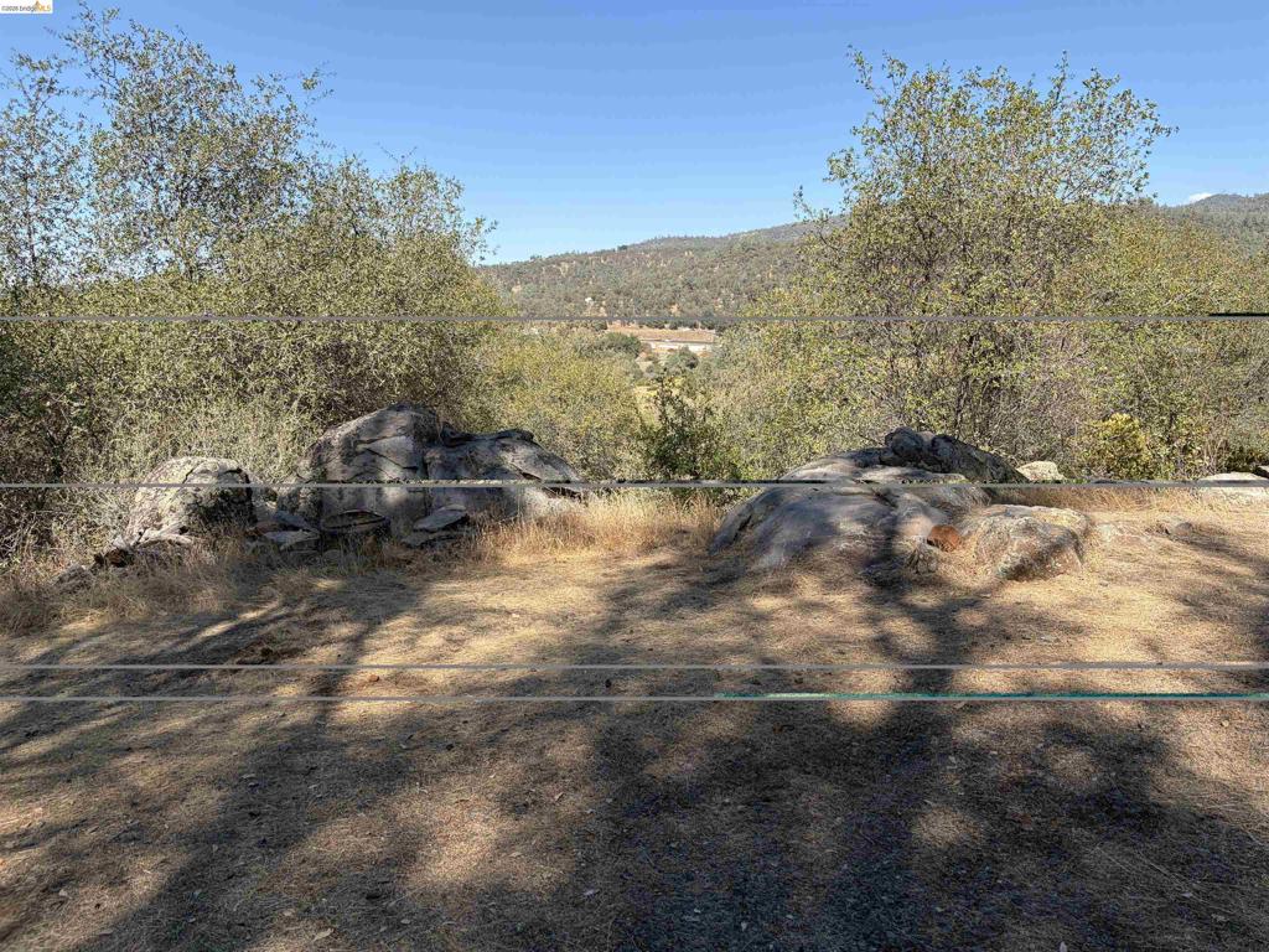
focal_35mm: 26
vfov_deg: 53.1
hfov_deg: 67.3
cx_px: 634
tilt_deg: -11.7
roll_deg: +1.0
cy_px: 476
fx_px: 953
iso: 50
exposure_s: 1/1848
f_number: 1.6
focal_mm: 5.96
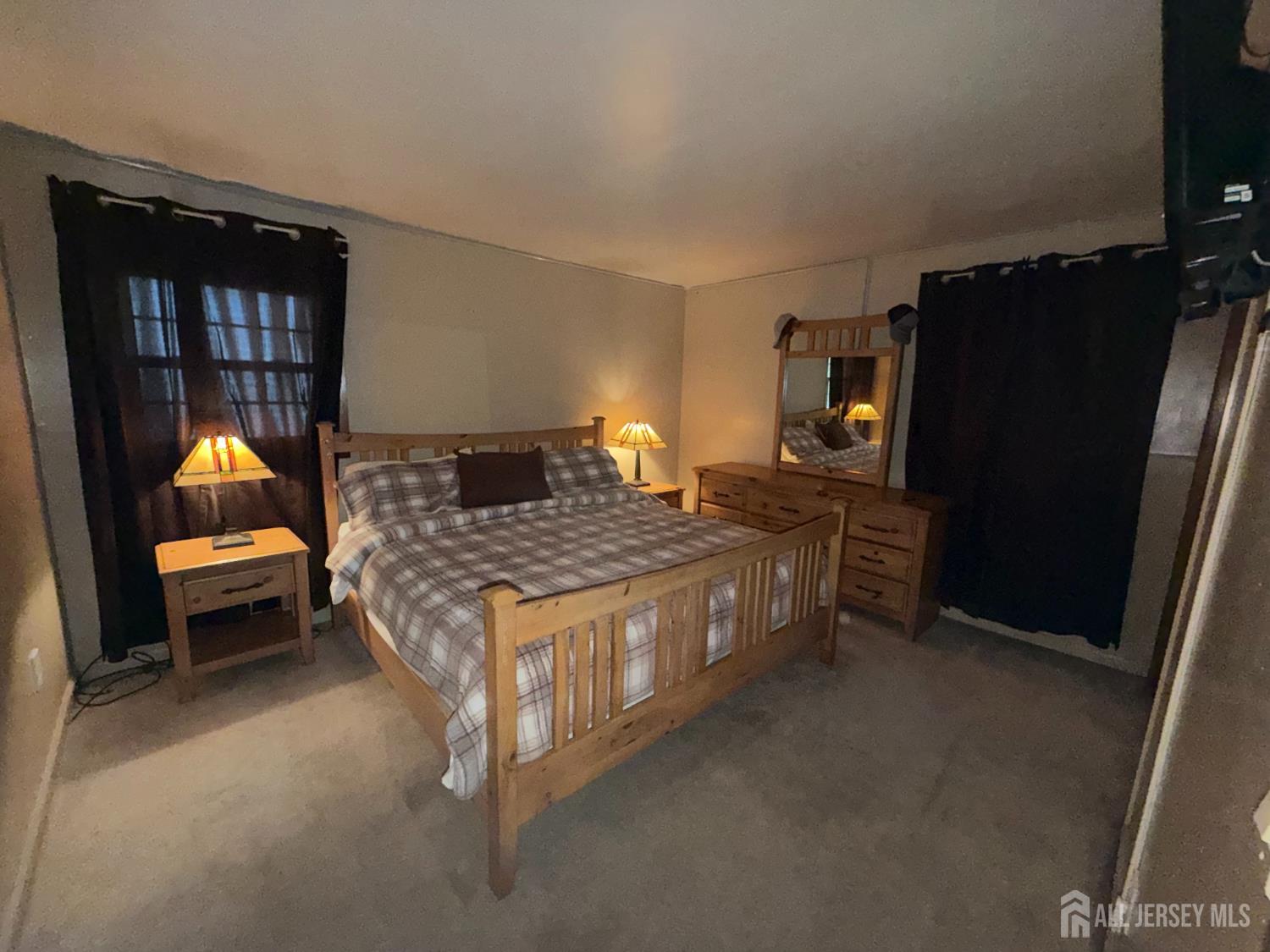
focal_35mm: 14
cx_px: 635
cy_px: 476
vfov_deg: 85.7
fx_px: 514
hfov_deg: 102.1
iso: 500
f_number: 2.2
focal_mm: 2.22
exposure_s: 1/30
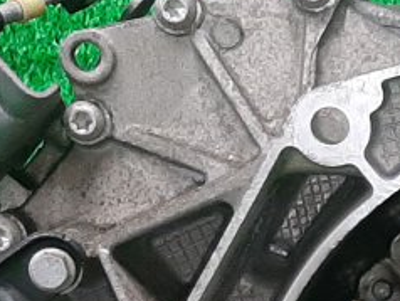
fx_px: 1816
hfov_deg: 11.7
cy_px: 479
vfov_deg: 9.2
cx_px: 694
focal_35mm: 157
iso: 153
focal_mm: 3.93
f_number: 1.7
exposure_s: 1/50
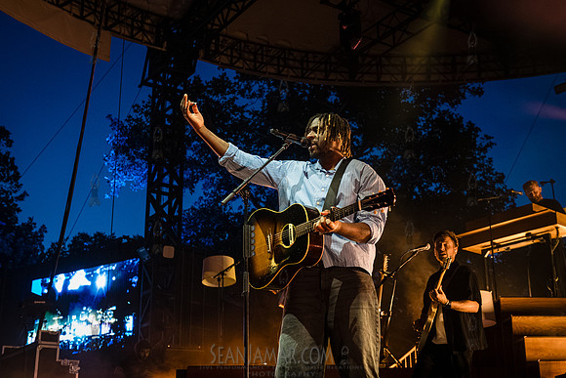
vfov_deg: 27.5
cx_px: 312
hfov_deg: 40.2
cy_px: 190
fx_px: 772
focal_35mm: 49
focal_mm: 44
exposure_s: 1/320
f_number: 4
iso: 6400
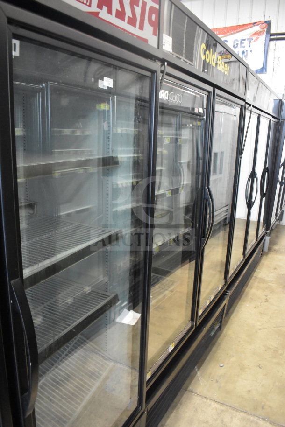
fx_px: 321
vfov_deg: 67.4
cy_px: 214
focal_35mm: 27
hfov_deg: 47.9
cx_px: 142
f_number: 4.5
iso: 6400
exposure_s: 1/80
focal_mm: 18
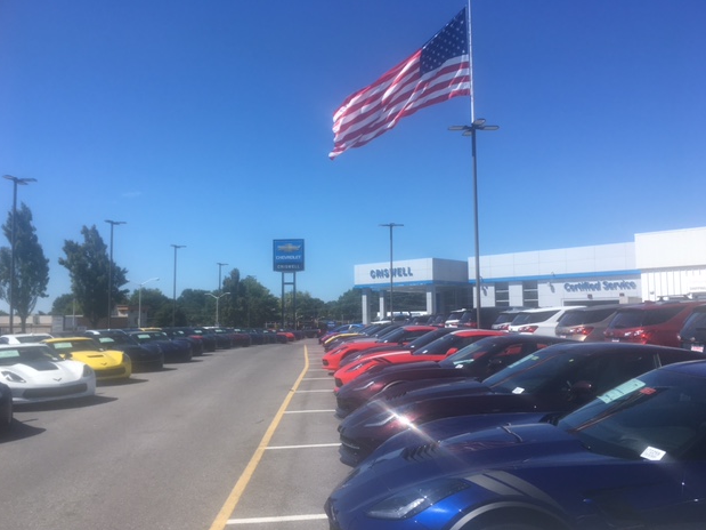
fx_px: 612
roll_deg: -0.5
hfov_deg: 60.0
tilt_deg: +4.6
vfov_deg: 46.8
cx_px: 349
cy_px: 267
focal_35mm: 30
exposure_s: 1/1672
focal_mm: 4.15
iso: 25
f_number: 2.2
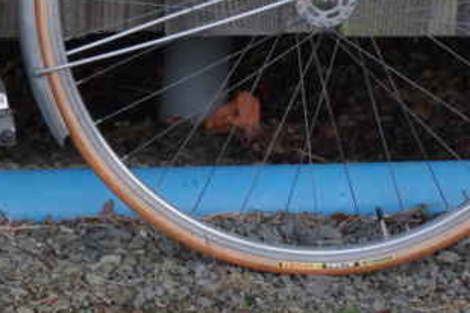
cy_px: -123
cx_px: -112
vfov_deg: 7.8
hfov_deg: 11.7
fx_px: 2243
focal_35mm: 172
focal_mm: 35
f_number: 13
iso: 1600
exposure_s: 1/200
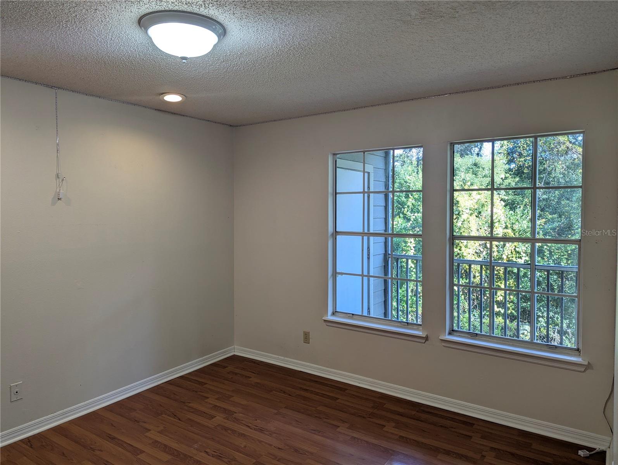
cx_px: 309
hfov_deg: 71.5
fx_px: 429
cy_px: 232
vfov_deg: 56.9
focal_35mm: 24
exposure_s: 1/120
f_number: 1.85
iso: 65
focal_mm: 6.81
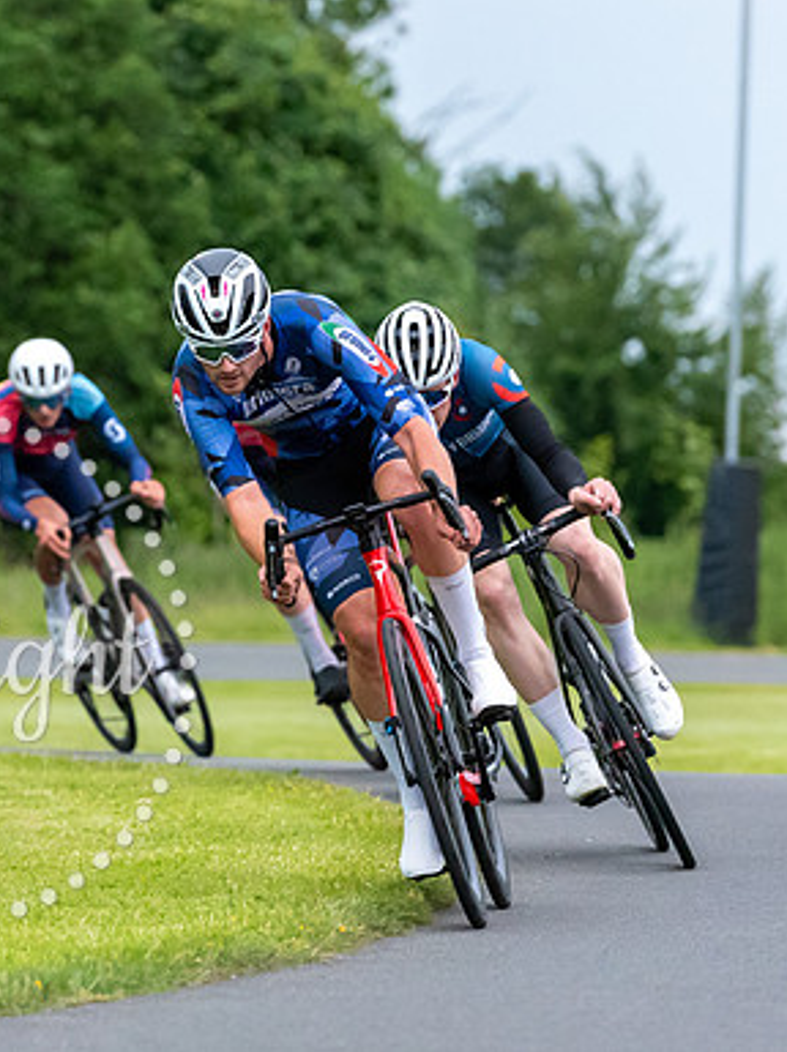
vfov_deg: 5.9
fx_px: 10293
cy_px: 496
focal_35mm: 339
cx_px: 249
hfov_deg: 4.4
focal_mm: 195
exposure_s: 1/640
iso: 7200
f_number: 5
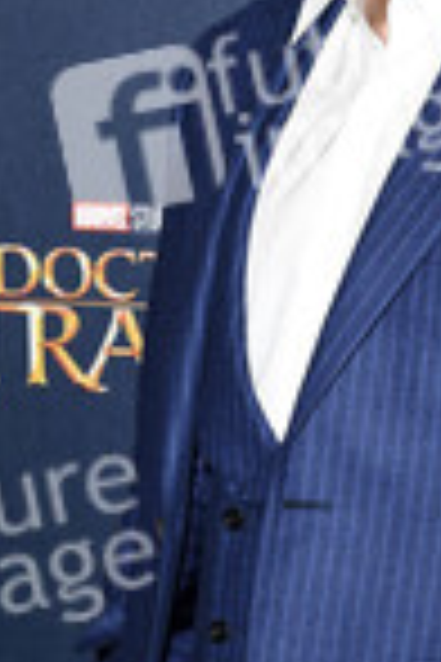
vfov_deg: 11.4
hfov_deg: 7.6
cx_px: 416
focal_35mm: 180
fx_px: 3307
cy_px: 338
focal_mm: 66
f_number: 5.6
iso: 640
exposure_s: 1/250
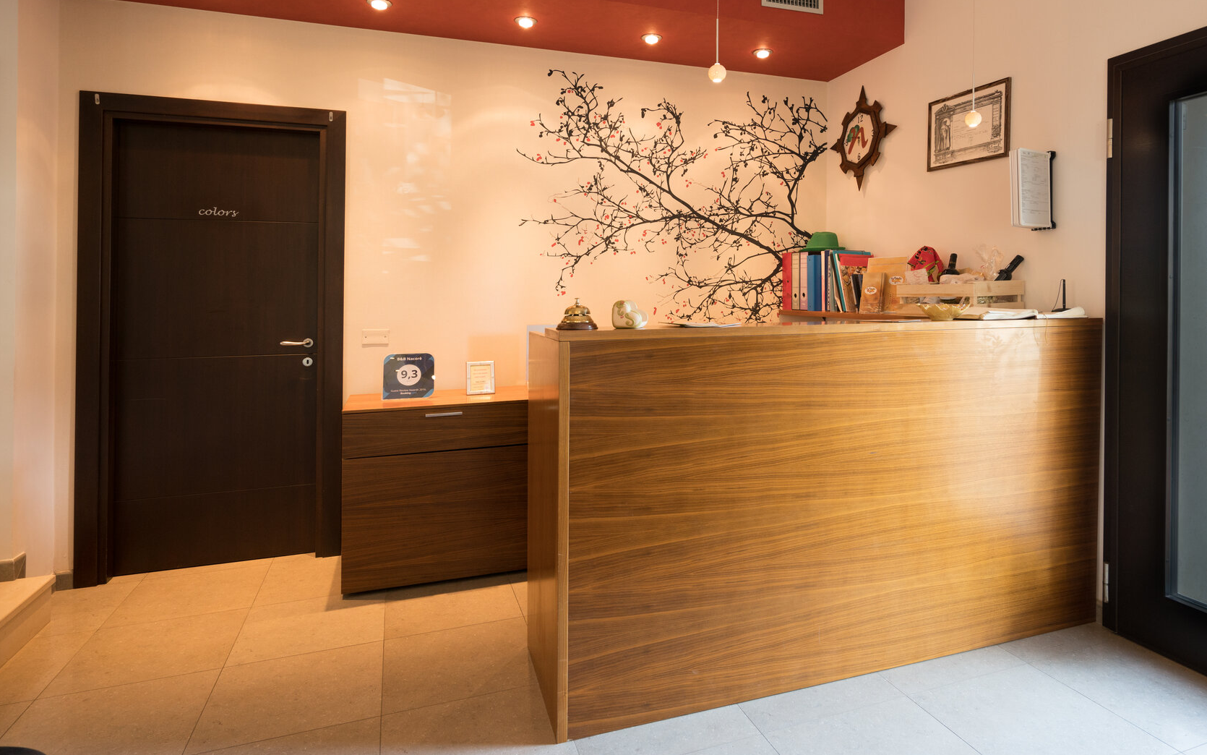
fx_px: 658
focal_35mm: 20
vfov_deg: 59.7
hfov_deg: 84.7
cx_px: 674
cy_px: 368
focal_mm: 16
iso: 640
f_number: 5.6
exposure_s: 1/15
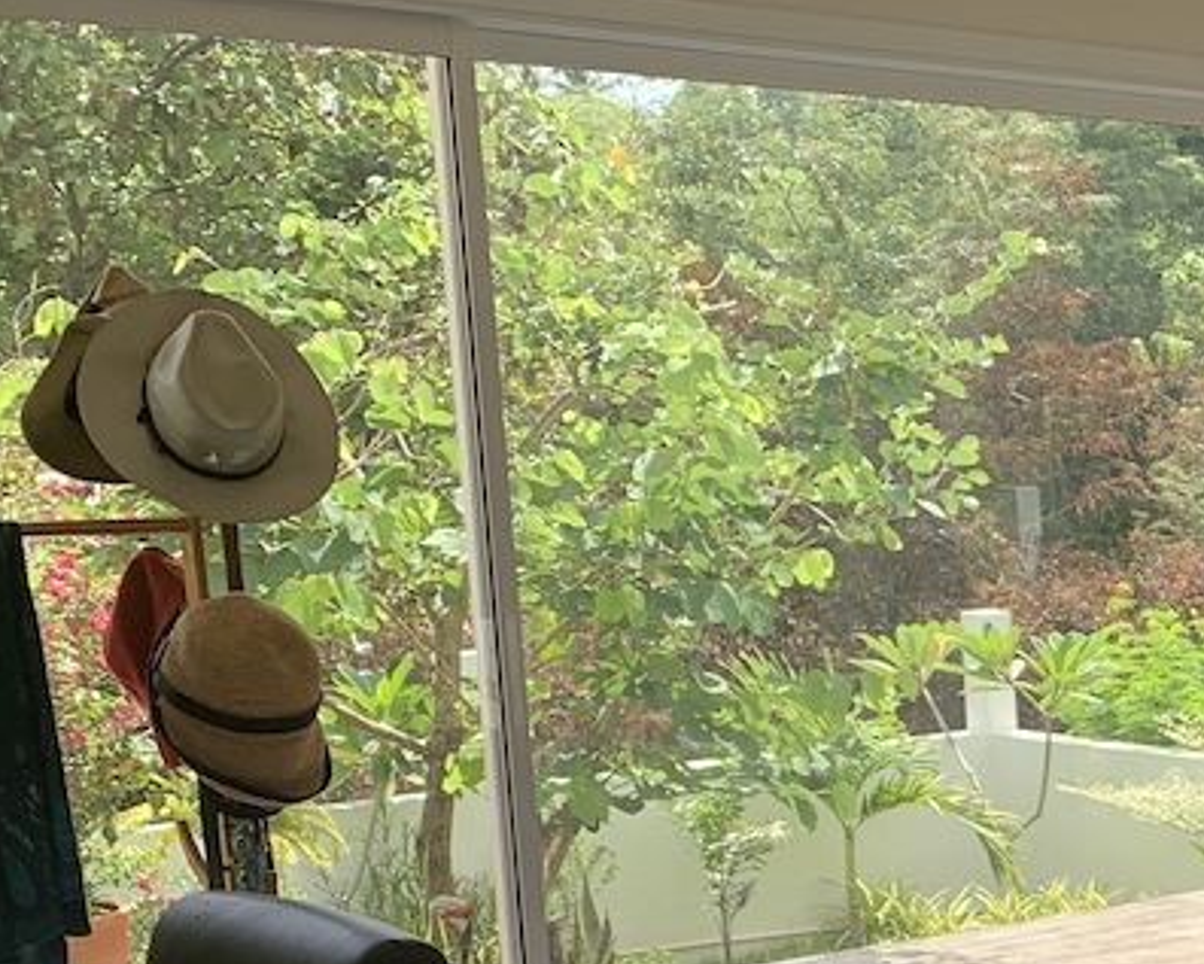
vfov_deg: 18.0
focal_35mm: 82
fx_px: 2923
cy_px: 1061
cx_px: 1791
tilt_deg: -12.3
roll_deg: -0.7
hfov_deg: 20.1
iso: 25
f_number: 1.8
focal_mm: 4.25
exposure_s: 1/435
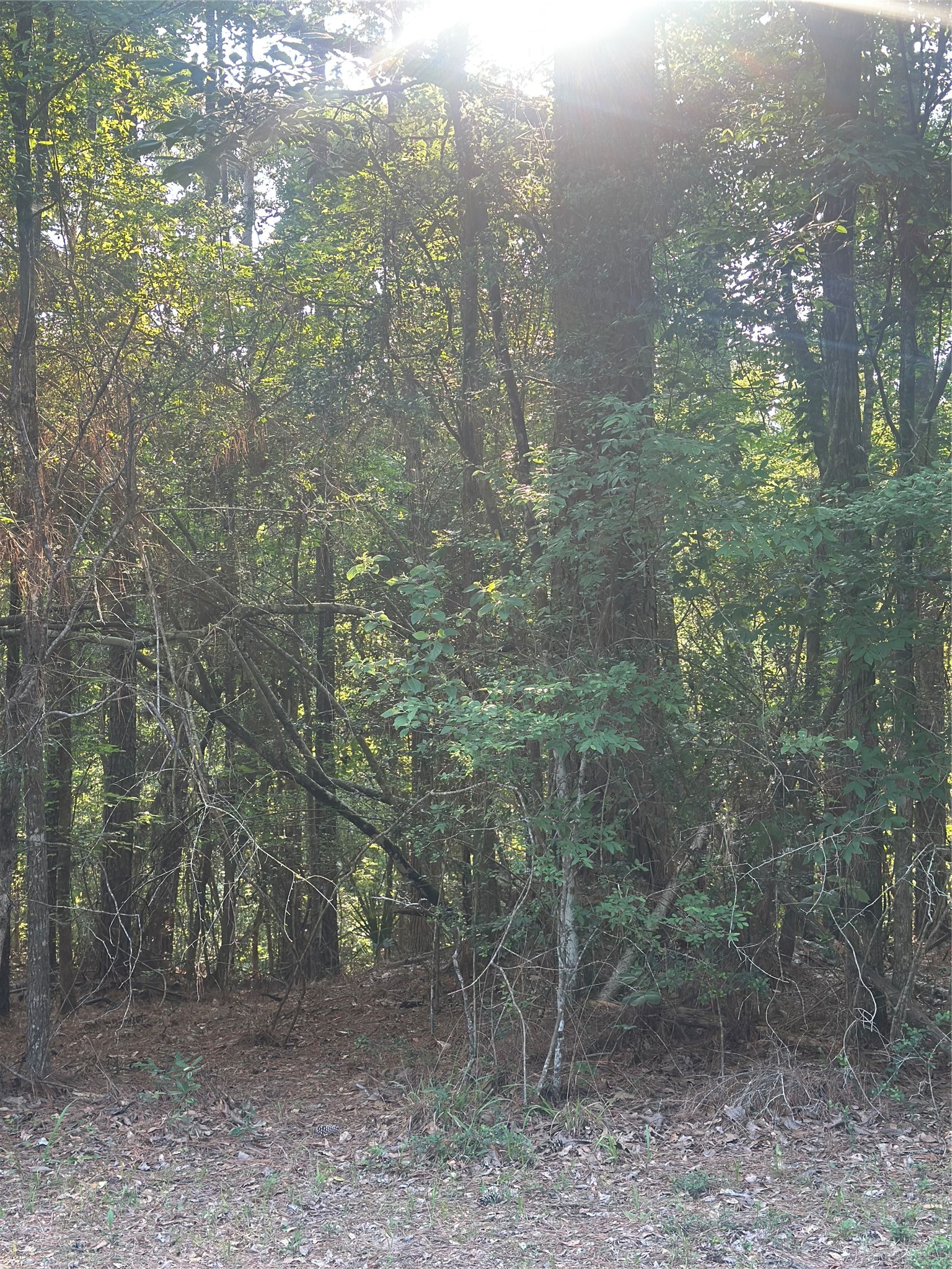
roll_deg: +1.8
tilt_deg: +2.6
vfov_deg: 39.7
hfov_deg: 30.3
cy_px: 634
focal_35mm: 48
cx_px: 476
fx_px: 1760
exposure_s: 1/172
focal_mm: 6.86
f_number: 1.78
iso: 100
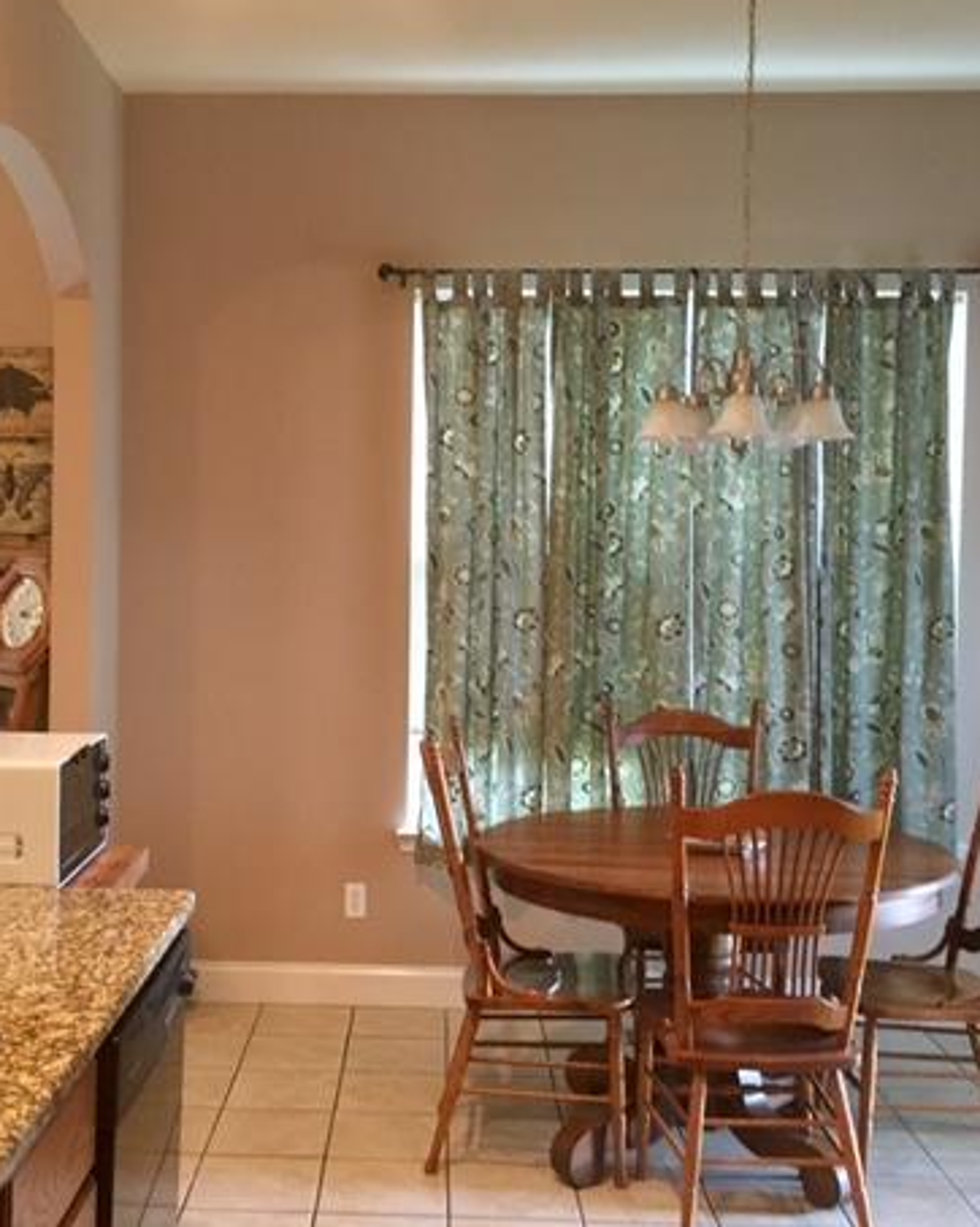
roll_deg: -1.9
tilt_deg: -0.1
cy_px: 585
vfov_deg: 45.8
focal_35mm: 40
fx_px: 1451
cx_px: 382
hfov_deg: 37.1
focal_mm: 4.15
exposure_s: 1/17
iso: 200
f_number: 2.2
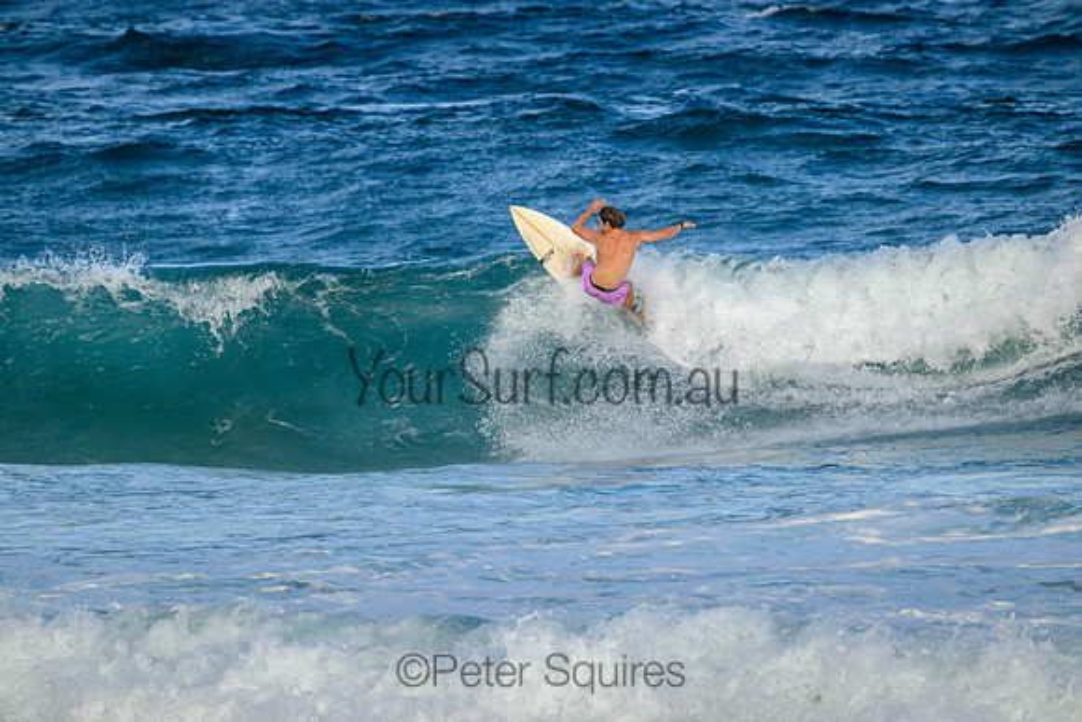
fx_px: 24049
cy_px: 361
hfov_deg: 2.6
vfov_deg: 1.7
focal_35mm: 800
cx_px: 541
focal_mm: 800
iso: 1600
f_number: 11
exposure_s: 1/1600
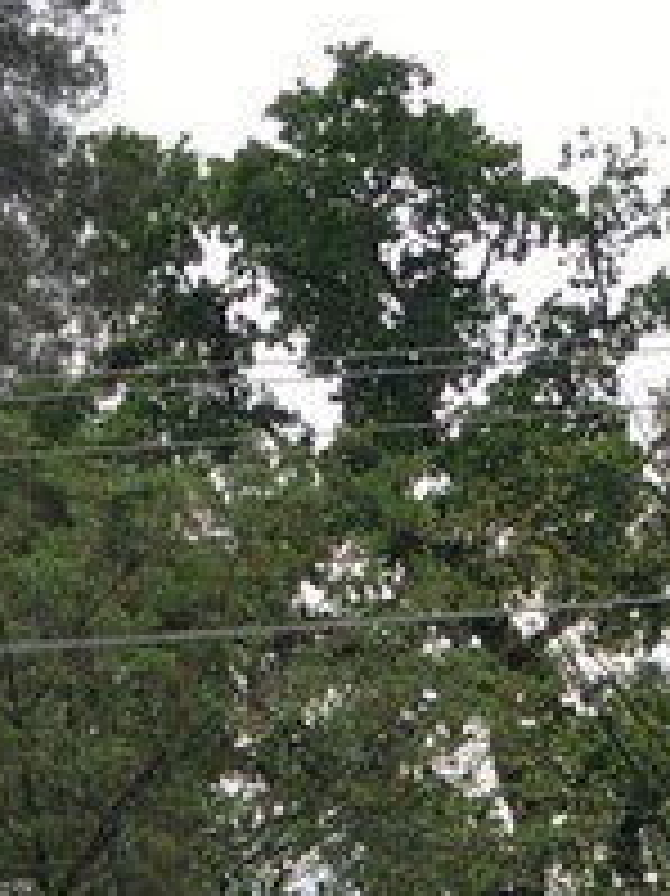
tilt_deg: -3.1
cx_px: 841
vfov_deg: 12.4
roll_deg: -0.7
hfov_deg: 10.0
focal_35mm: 146
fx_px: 3772
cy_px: 1580
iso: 25
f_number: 2.2
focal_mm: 4.15
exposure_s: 1/418
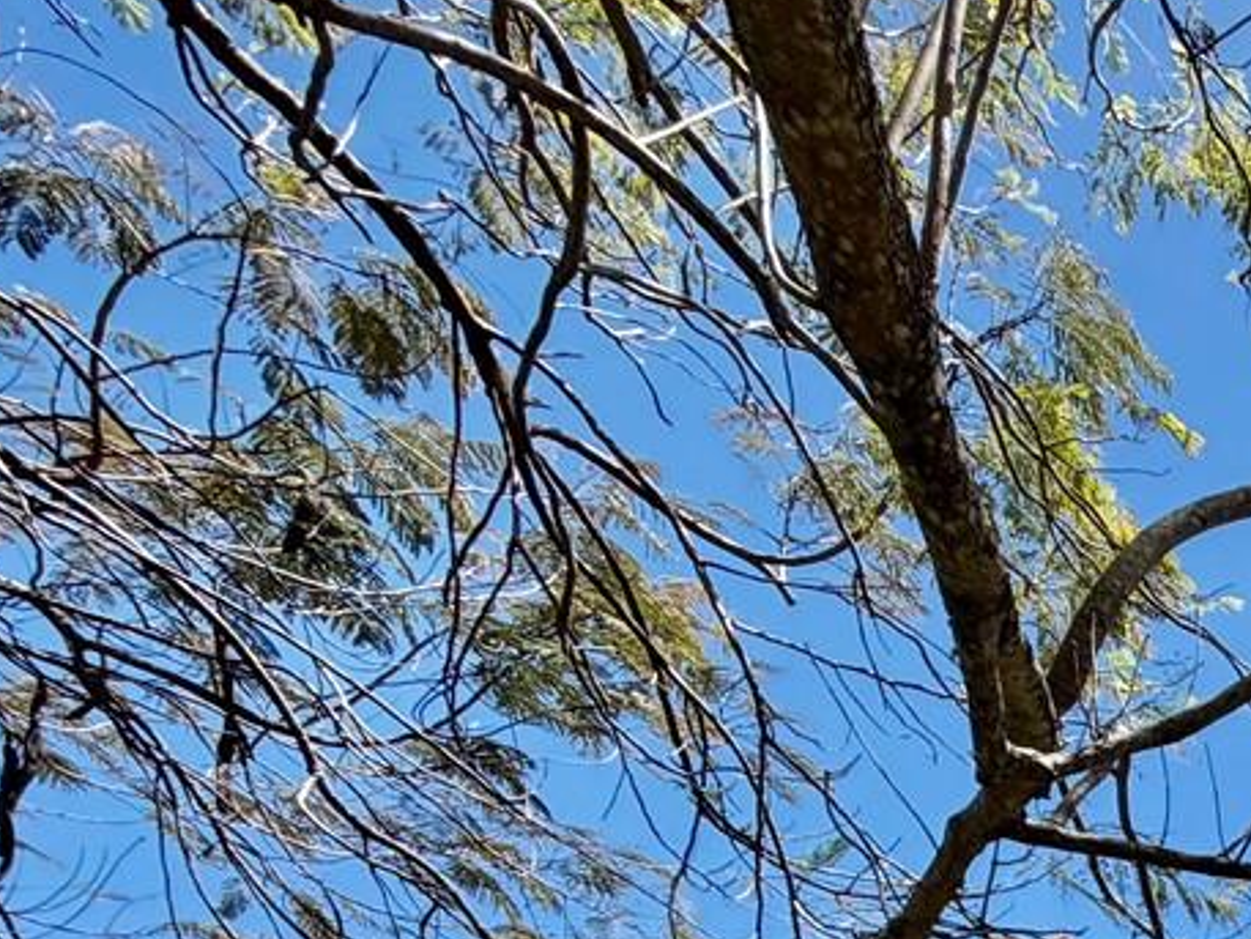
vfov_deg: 23.0
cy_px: 1470
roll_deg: +0.6
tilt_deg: +5.6
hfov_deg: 25.3
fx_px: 1771
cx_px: 2017
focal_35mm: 49
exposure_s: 1/770
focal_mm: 2.22
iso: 32
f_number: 2.2
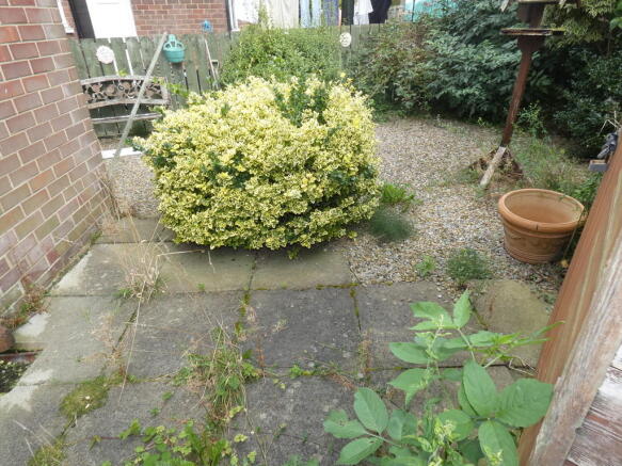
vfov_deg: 66.0
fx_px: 359
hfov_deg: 81.8
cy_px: 233
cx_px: 311
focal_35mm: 20
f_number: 5
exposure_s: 1/80
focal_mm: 3.6
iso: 80
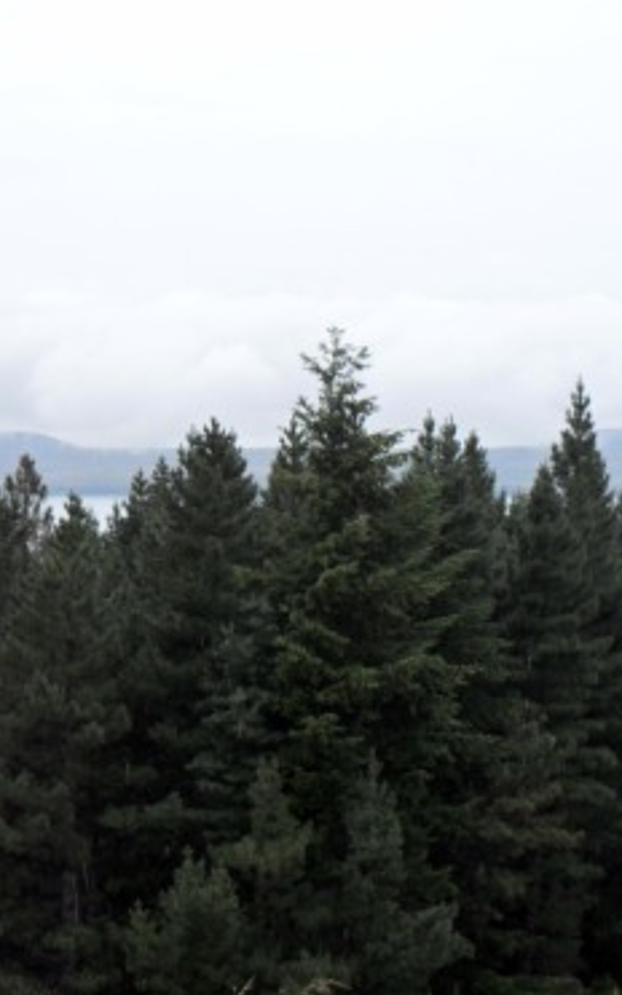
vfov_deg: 23.0
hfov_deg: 14.3
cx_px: 646
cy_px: 495
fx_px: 2440
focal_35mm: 90
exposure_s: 1/350
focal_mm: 11.2
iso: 100
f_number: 5.6
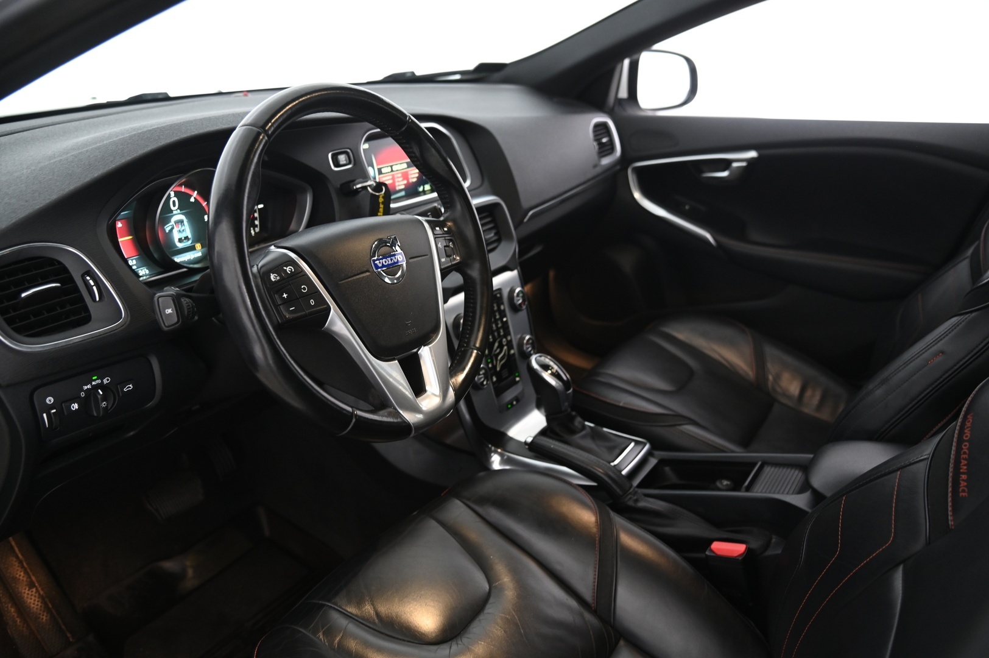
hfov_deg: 62.0
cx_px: 494
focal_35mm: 30
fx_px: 823
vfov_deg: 43.5
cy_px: 329
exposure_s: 1/20
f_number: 4
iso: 2000
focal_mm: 30
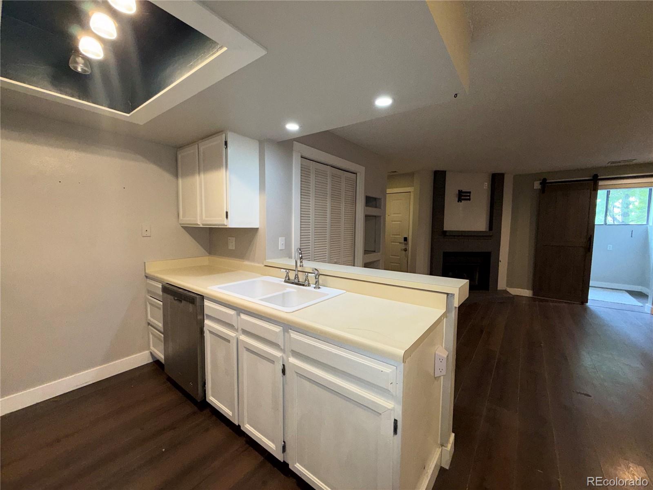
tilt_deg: -3.7
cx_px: 326
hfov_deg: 102.1
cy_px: 245
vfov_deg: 85.7
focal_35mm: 14
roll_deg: -1.0
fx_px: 264
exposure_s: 1/61
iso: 100
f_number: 2.2
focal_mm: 2.22
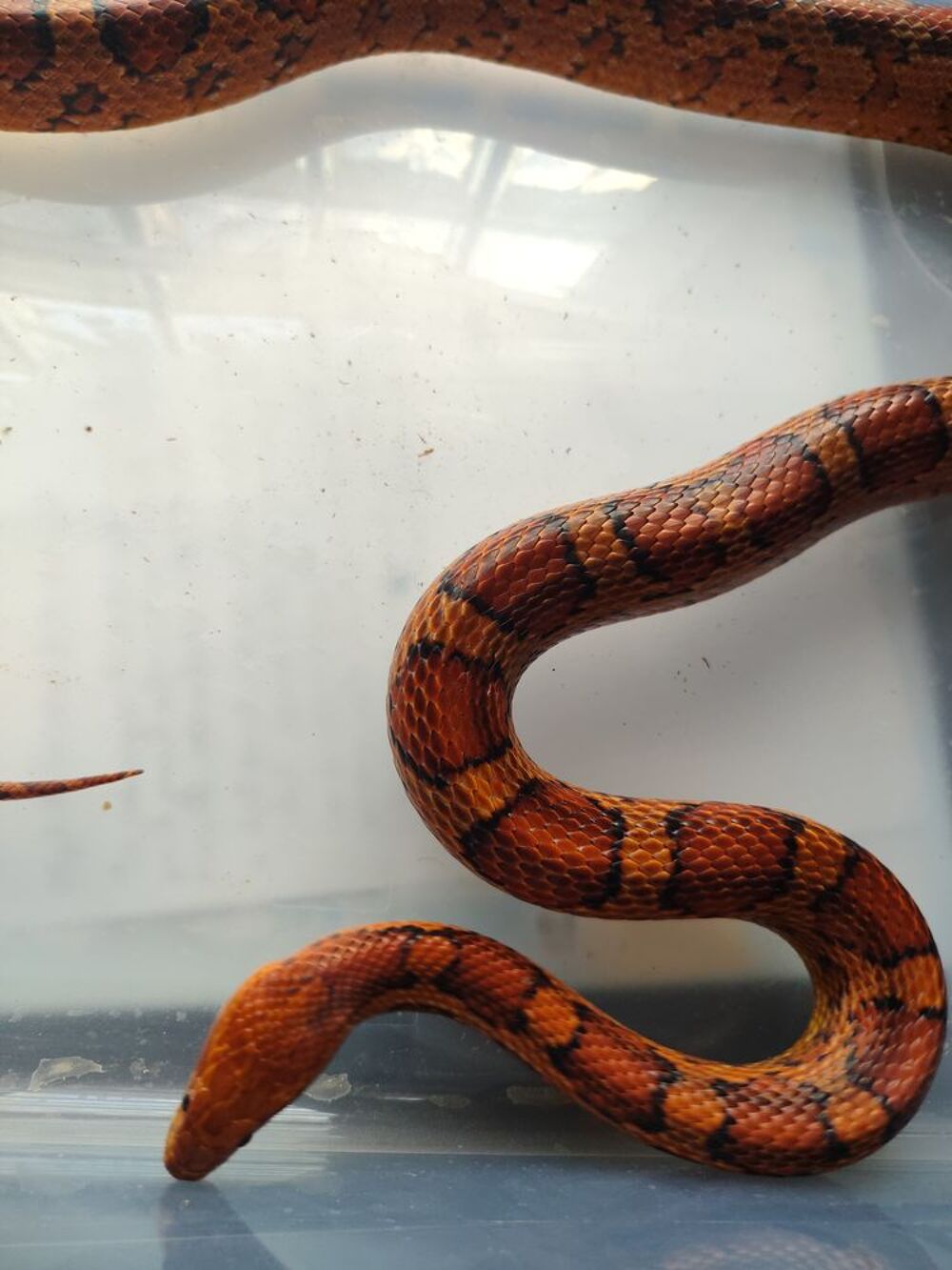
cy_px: 635
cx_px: 476
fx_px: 880
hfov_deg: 56.8
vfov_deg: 71.6
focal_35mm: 24
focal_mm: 5.24
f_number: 1.7
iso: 245
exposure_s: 1/100
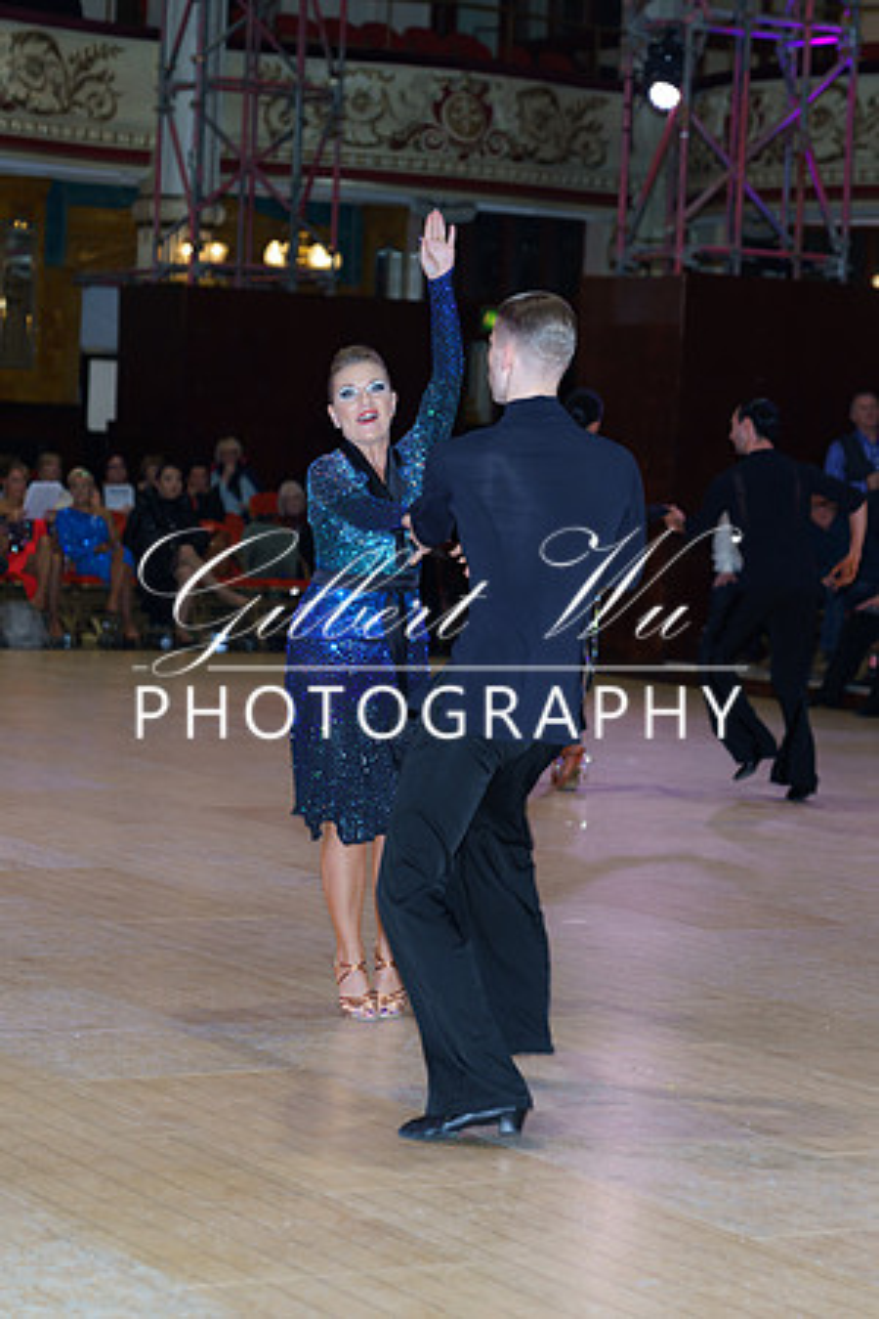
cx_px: 502
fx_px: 3570
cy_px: 660
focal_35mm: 97
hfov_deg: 14.0
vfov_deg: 20.9
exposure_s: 1/200
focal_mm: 65
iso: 400
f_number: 2.8
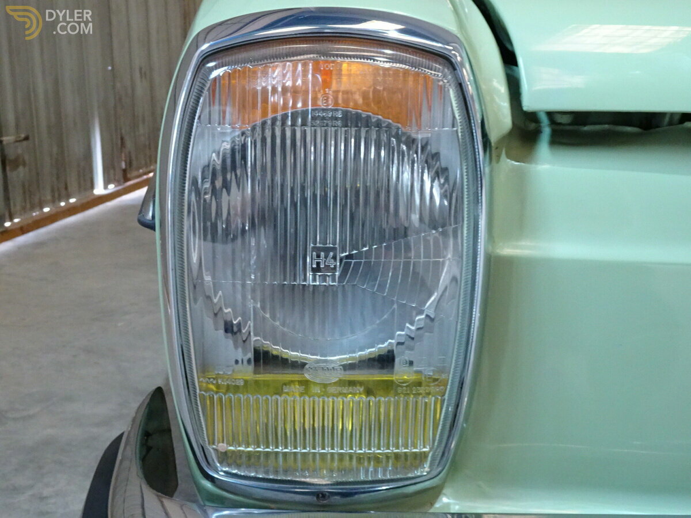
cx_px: 346
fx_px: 878
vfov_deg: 32.9
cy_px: 259
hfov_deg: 42.9
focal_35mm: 44
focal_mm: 7.58
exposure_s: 1/20
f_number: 4.5
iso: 800
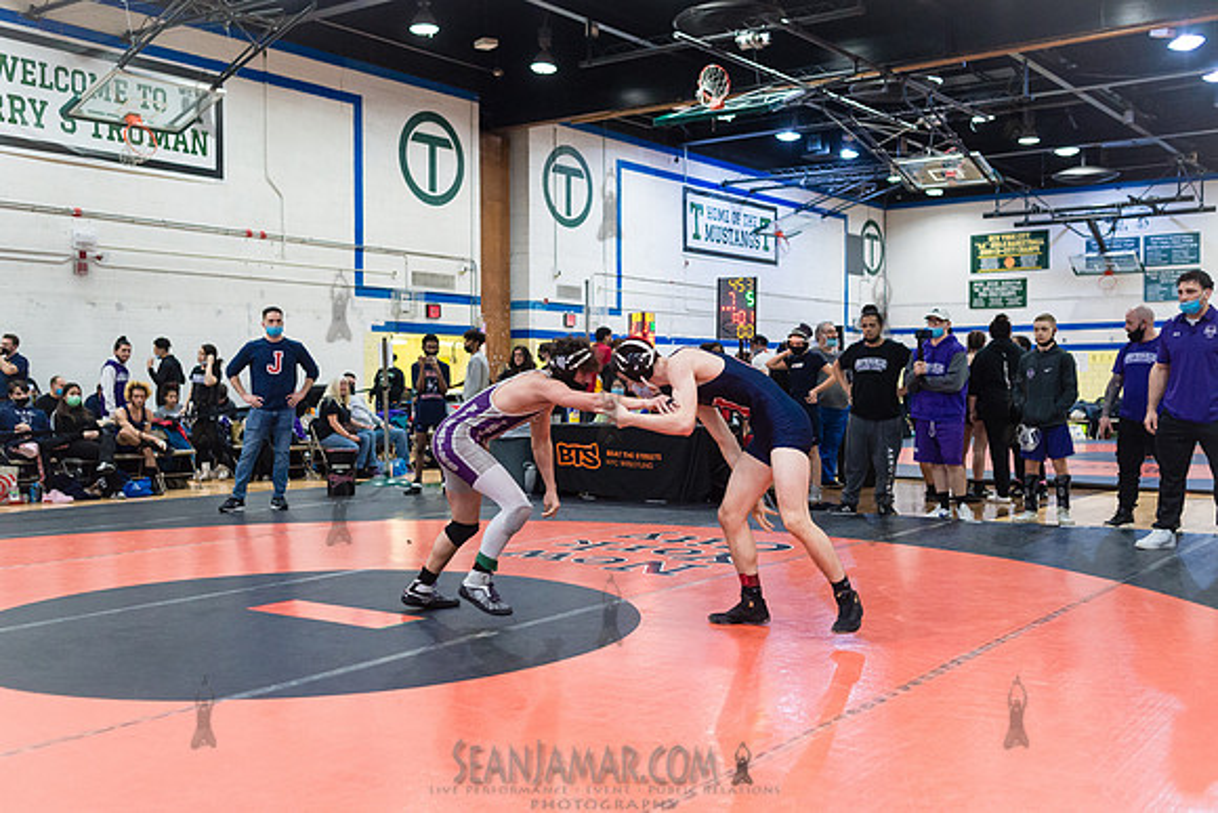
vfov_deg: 35.7
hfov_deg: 51.6
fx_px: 1260
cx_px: 609
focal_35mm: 37
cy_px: 406
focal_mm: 35
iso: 4000
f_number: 3.5
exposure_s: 1/400
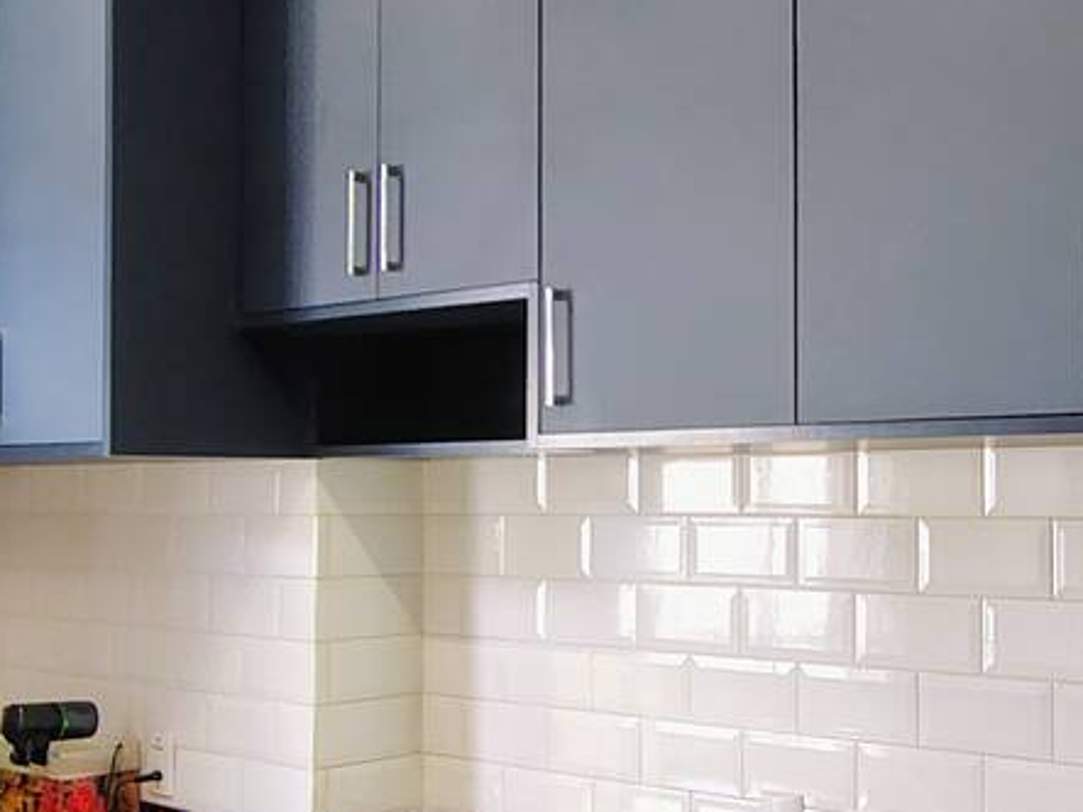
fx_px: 1626
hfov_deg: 36.2
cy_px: 448
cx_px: 773
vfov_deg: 28.0
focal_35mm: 52
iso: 383
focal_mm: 2.13
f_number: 2.2
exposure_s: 1/24
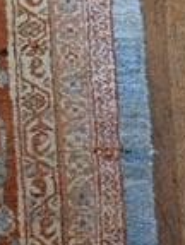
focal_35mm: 67
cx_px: -27
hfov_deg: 20.8
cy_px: 26
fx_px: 475
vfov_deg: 27.9
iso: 4197
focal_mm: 6.81
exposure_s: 1/30.6
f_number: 1.85
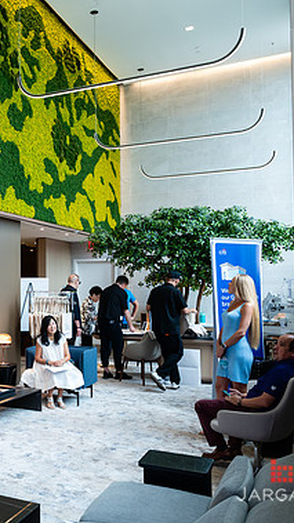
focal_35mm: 40
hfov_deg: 26.8
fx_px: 555
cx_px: -45
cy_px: 260
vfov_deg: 50.5
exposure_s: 1/160
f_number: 4
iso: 640
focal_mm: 24
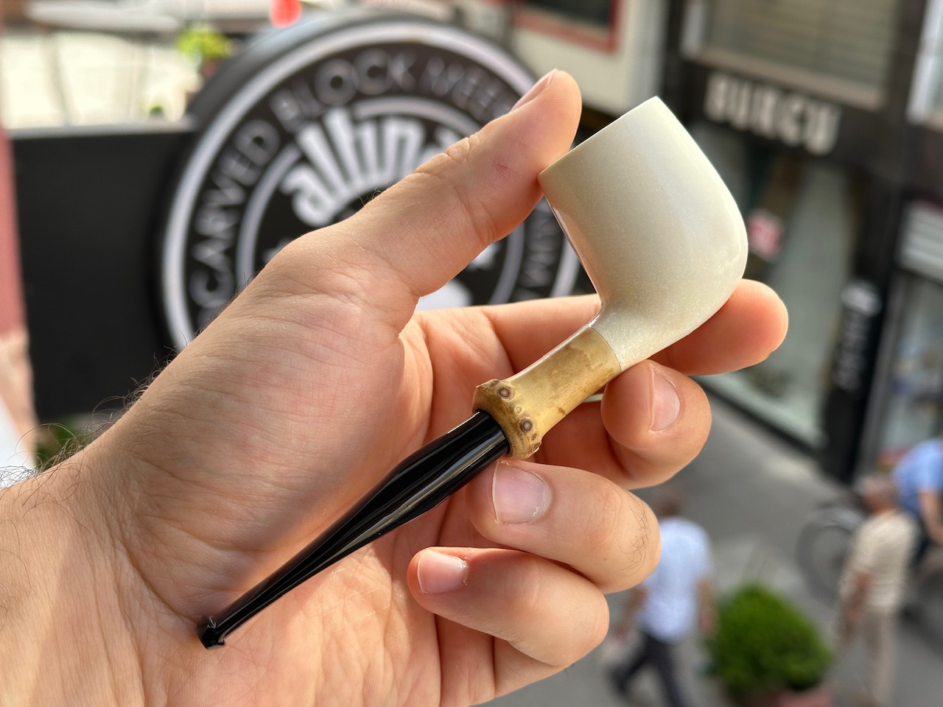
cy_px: 354
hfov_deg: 39.7
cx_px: 472
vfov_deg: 30.3
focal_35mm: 48
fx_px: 1308
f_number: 1.78
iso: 64
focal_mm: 6.86
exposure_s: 1/484
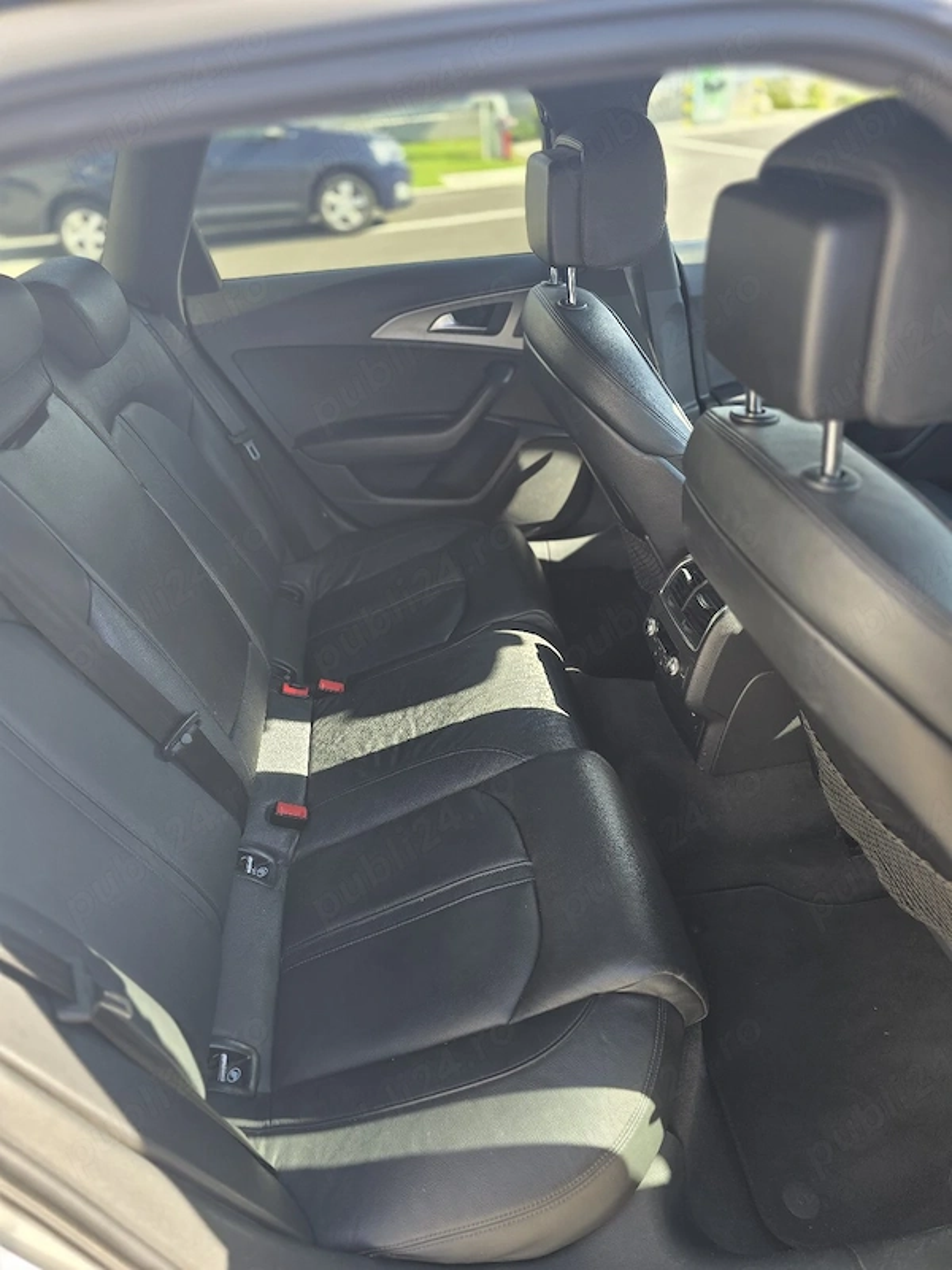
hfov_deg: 58.9
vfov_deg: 73.9
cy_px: 635
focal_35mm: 23
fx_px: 843
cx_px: 476
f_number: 1.7
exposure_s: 1/182
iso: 50
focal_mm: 6.3
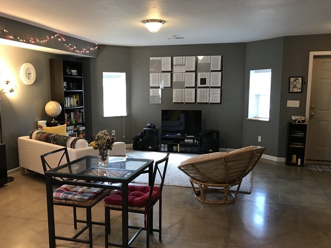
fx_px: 315
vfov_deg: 42.9
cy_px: 135
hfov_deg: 55.4
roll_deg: -1.0
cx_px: 161
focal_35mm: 33
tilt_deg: -6.8
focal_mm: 3.99
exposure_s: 1/15
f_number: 1.8
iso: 40
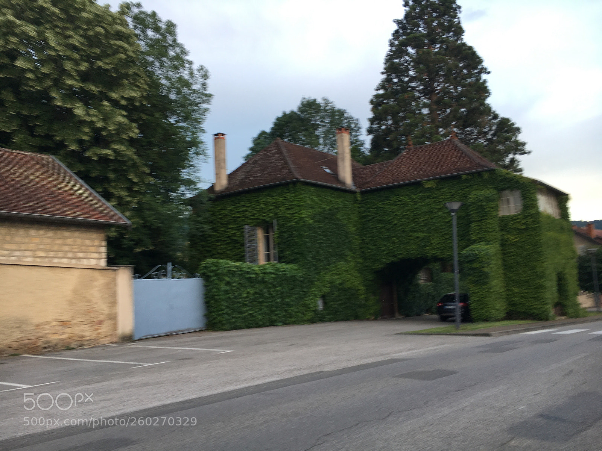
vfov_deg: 48.2
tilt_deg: +9.2
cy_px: 226
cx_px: 301
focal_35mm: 29
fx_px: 504
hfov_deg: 61.7
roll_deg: +2.3
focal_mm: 4.15
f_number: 2.2
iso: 25
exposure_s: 1/50
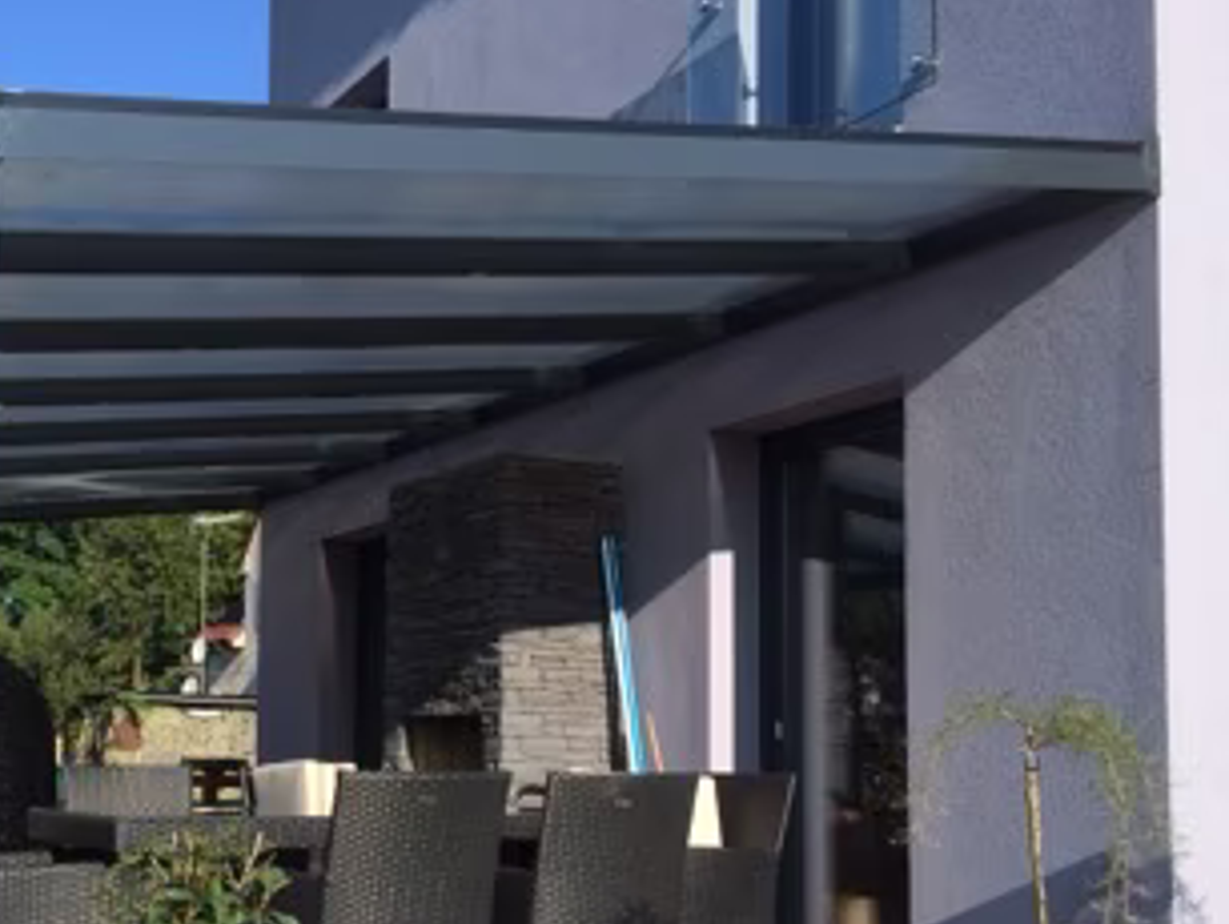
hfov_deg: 39.3
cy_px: 639
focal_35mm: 47
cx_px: 301
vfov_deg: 30.6
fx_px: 1670
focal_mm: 4.12
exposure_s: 1/1642
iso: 40
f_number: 2.2
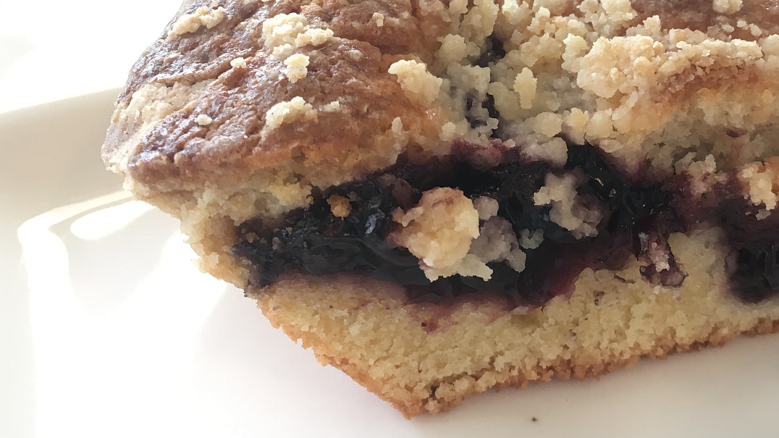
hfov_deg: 43.1
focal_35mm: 47
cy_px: 198
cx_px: 521
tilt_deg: -35.0
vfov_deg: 25.4
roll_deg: -5.4
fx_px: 971
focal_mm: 4.15
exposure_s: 1/33
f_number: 2.2
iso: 80
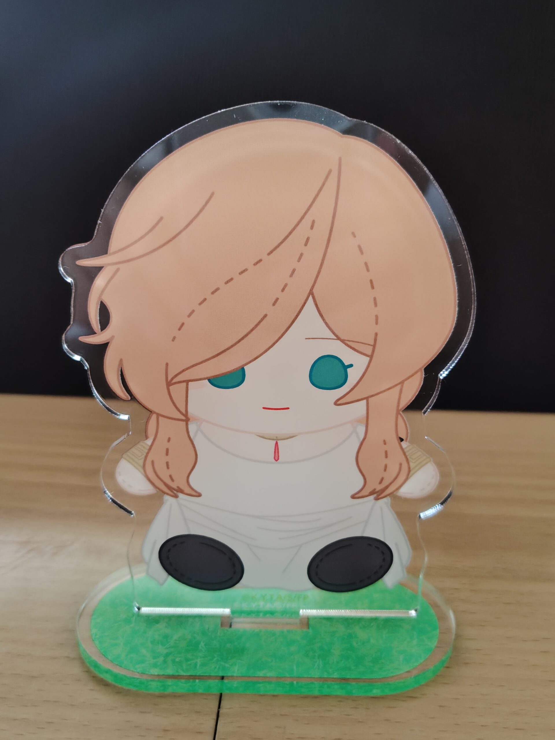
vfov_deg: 54.0
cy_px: 370
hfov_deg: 41.8
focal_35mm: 34
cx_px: 278
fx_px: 727
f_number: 1.88
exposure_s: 1/120
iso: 1724
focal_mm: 5.56
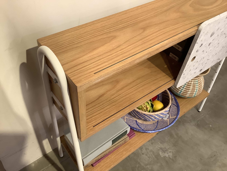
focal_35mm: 31
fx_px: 203
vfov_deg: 45.4
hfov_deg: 58.4
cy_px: 86
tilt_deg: -48.6
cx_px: 114
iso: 160
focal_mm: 3.3
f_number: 2.4
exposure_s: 1/60
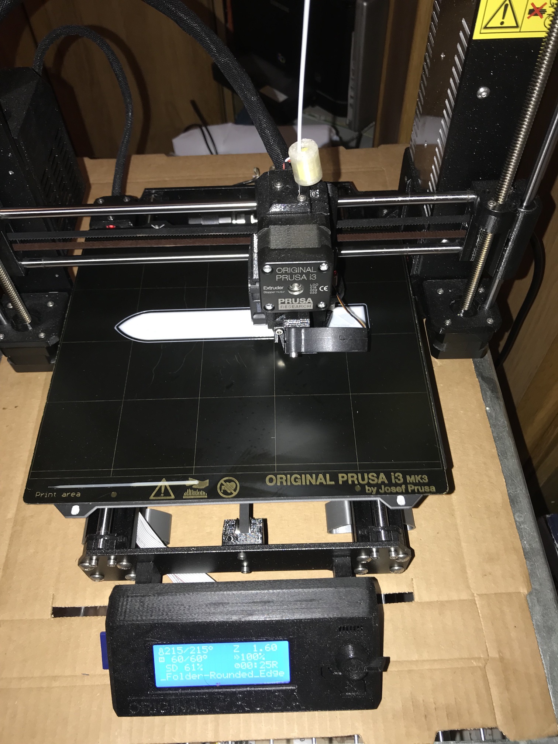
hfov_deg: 49.7
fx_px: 602
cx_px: 279
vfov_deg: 63.4
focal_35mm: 28
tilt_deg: -54.9
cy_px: 372
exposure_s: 1/16
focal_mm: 3.99
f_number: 1.8
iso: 25
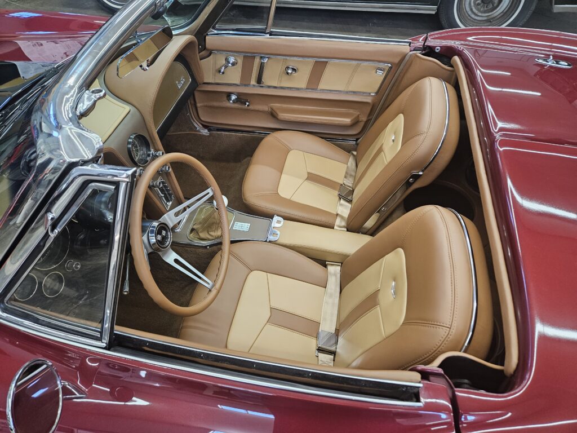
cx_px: 288
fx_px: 383
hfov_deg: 73.9
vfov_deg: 58.9
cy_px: 216
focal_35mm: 23
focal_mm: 5.4
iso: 400
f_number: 1.8
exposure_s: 1/120
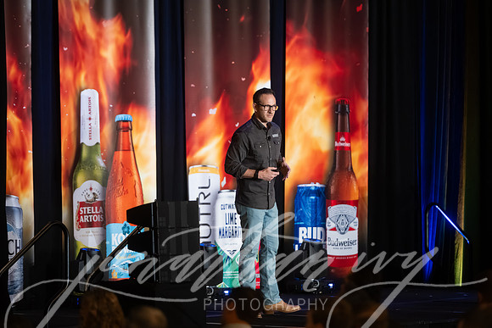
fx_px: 2752
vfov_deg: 6.8
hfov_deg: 10.2
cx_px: 246
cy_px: 164
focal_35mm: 201
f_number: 2.8
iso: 2500
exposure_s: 1/200
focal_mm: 200
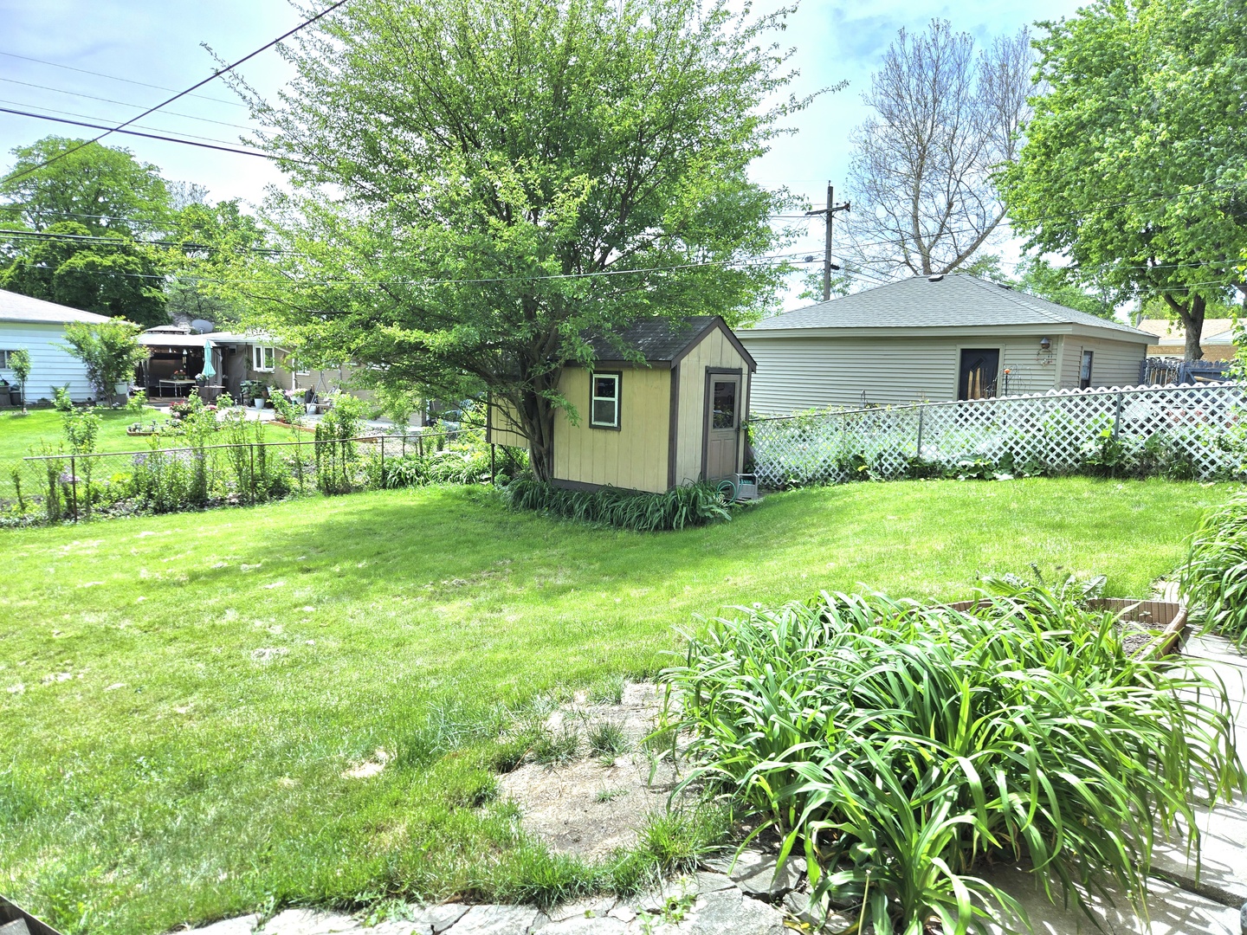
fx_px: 829
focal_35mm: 23
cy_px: 468
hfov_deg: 73.9
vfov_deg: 58.9
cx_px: 624
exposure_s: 1/1667
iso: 25
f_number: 1.8
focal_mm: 5.4
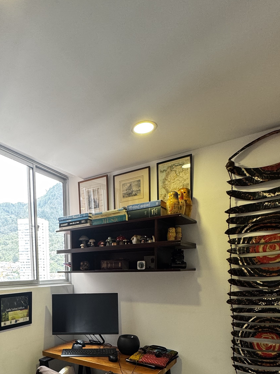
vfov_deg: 63.5
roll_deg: +0.8
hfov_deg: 53.4
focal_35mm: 25
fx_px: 270
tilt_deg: -5.9
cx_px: 86
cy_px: 298
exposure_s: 1/99
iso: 125
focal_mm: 2.22
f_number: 2.2
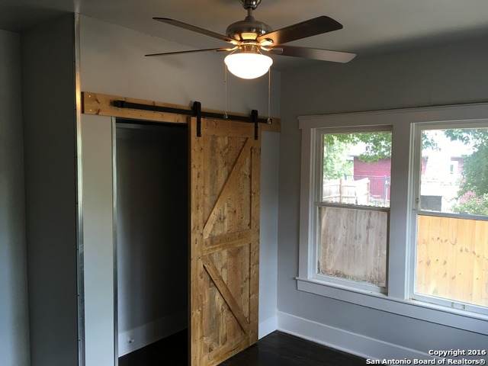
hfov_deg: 61.7
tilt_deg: -2.4
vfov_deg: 48.2
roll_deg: -0.2
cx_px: 244
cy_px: 183
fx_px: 409
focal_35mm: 29
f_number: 2.2
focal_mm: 4.15
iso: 25
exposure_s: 1/15
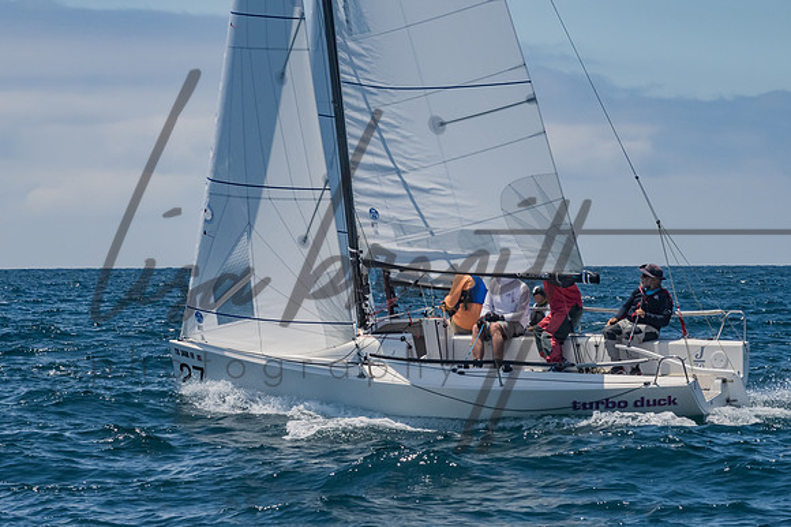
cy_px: 264
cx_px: 386
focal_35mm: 226
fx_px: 4969
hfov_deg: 9.1
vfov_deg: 6.1
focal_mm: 145
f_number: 14
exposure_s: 1/1600
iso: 640
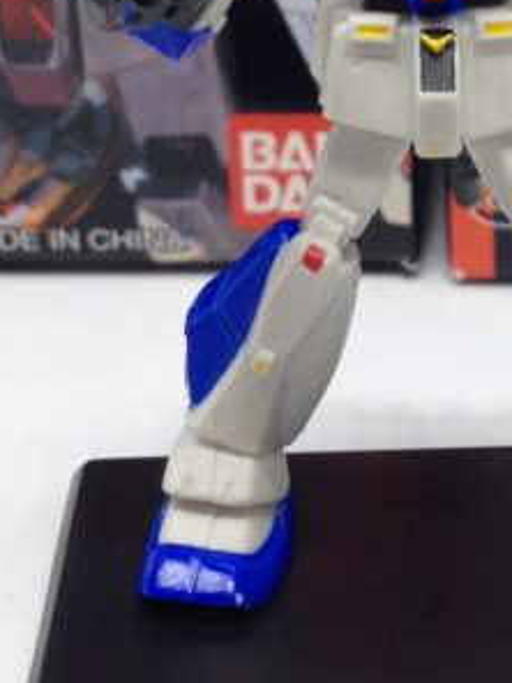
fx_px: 2386
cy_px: 168
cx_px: 401
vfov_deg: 16.2
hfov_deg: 12.2
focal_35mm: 121
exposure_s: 1/60
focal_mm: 4.28
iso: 64
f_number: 2.4
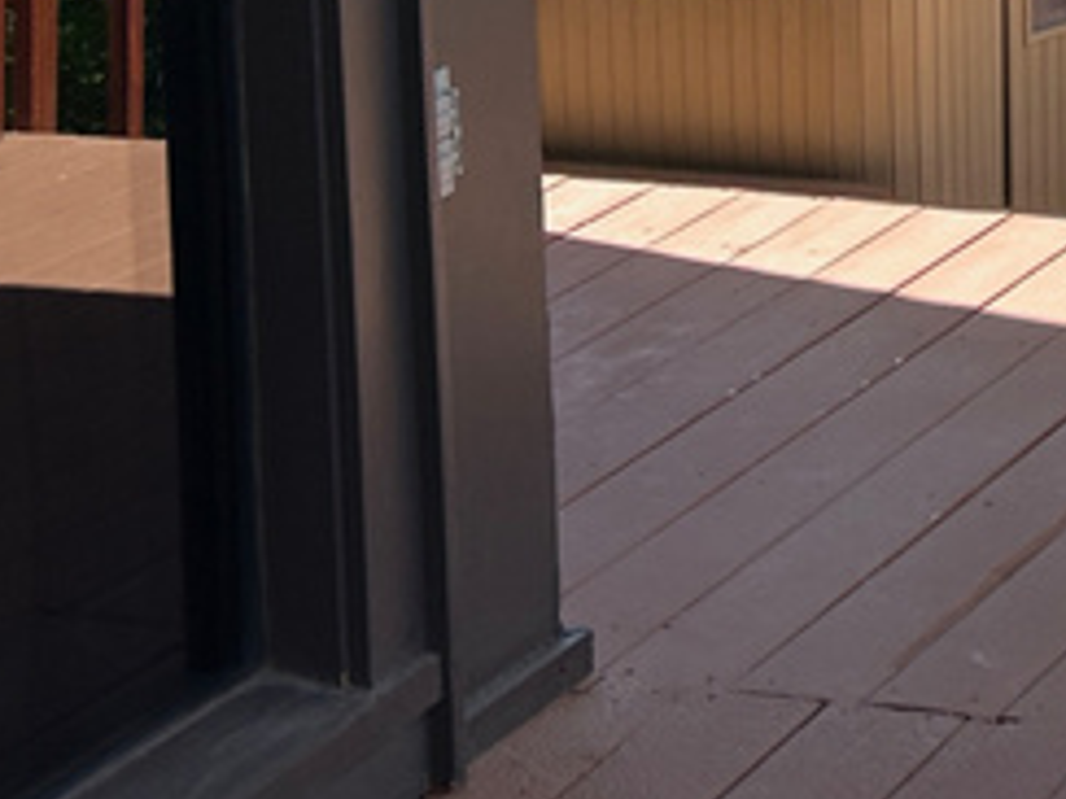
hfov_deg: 16.0
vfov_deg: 12.6
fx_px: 3357
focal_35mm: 109
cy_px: -554
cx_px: 1748
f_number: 1.5
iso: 50
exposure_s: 1/1058
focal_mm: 5.7
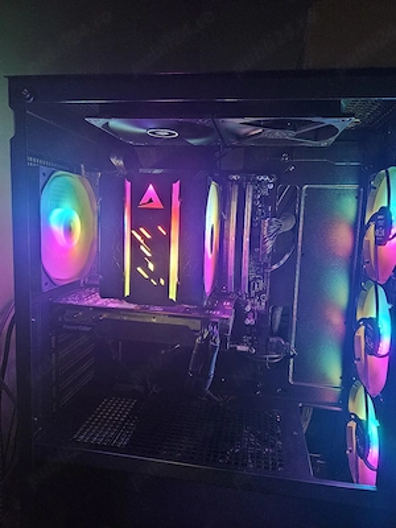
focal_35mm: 23
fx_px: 351
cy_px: 264
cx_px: 198
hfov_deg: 58.9
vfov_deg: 73.9
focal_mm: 5.4
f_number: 1.8
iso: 640
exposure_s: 1/33.4
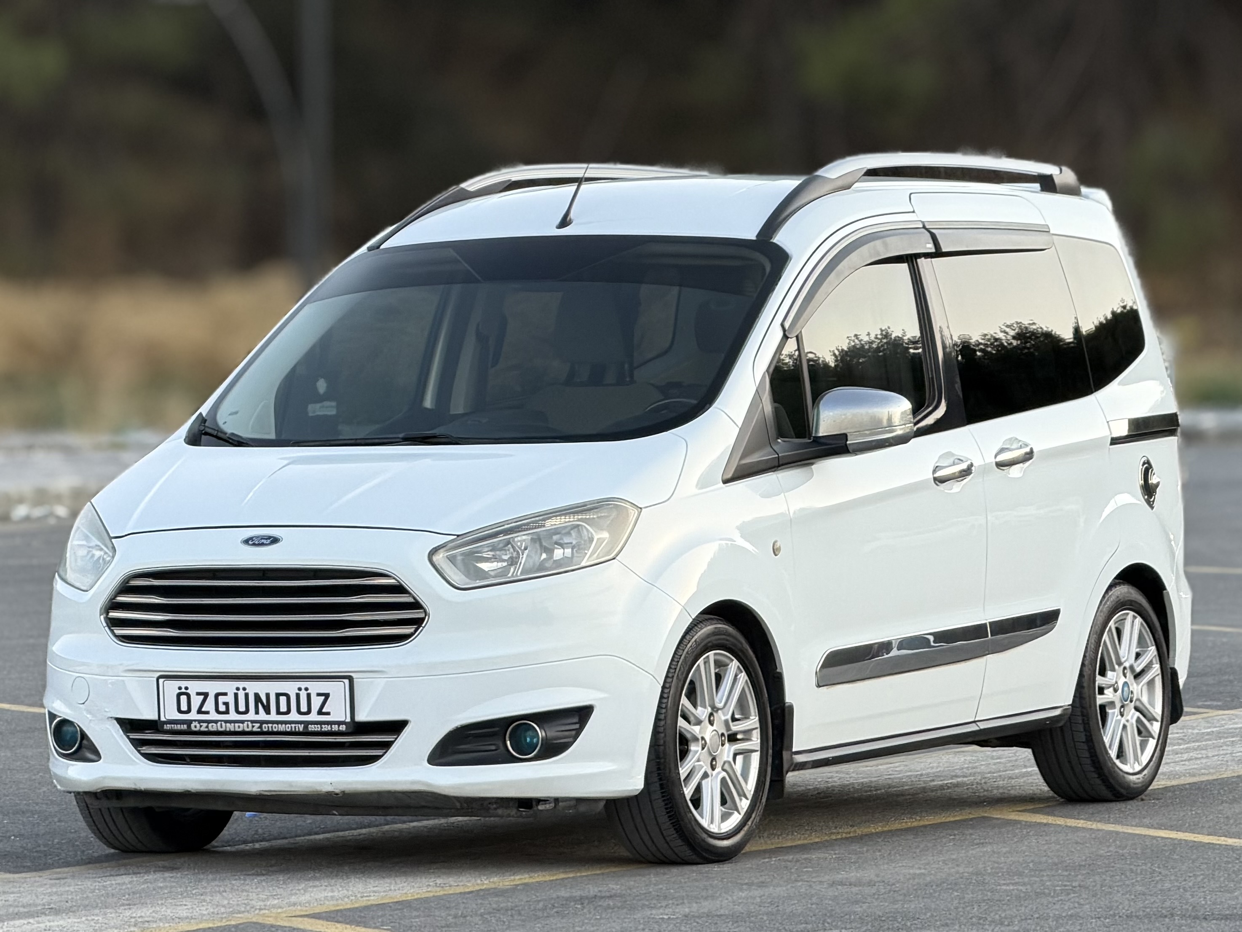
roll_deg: -0.2
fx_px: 3588
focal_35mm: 100
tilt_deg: +0.4
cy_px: 466
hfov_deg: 19.6
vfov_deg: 14.8
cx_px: 621
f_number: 2.8
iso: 50
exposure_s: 1/291
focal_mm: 16.89
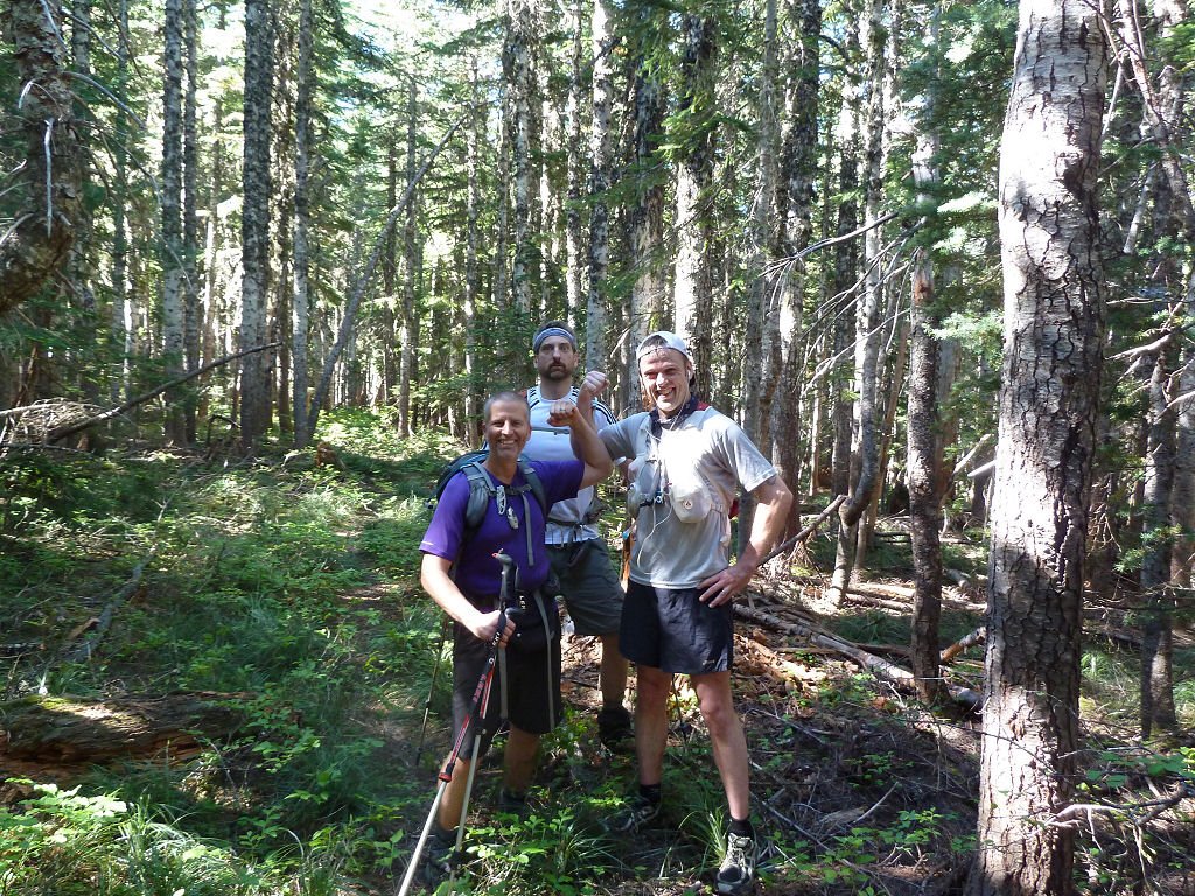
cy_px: 448
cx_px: 598
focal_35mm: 25
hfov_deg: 69.4
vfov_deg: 54.9
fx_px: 863
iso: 200
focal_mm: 4.1
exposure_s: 1/30
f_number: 3.3
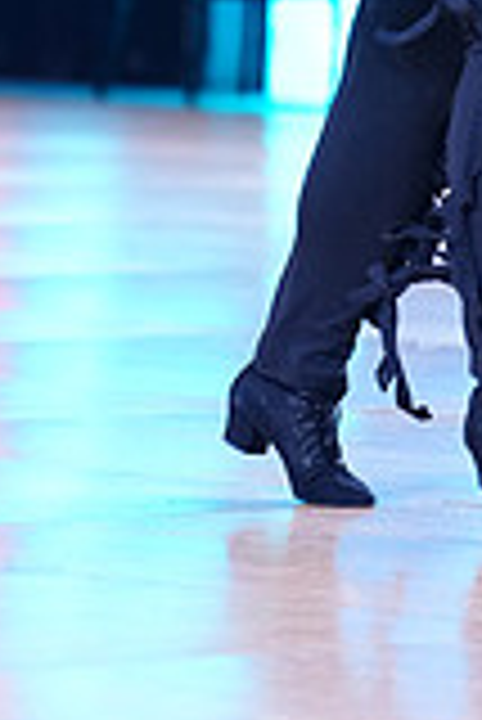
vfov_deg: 4.5
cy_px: -320
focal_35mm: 459
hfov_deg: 3.0
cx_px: 43
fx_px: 9198
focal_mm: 127
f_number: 2.8
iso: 1600
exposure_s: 1/640
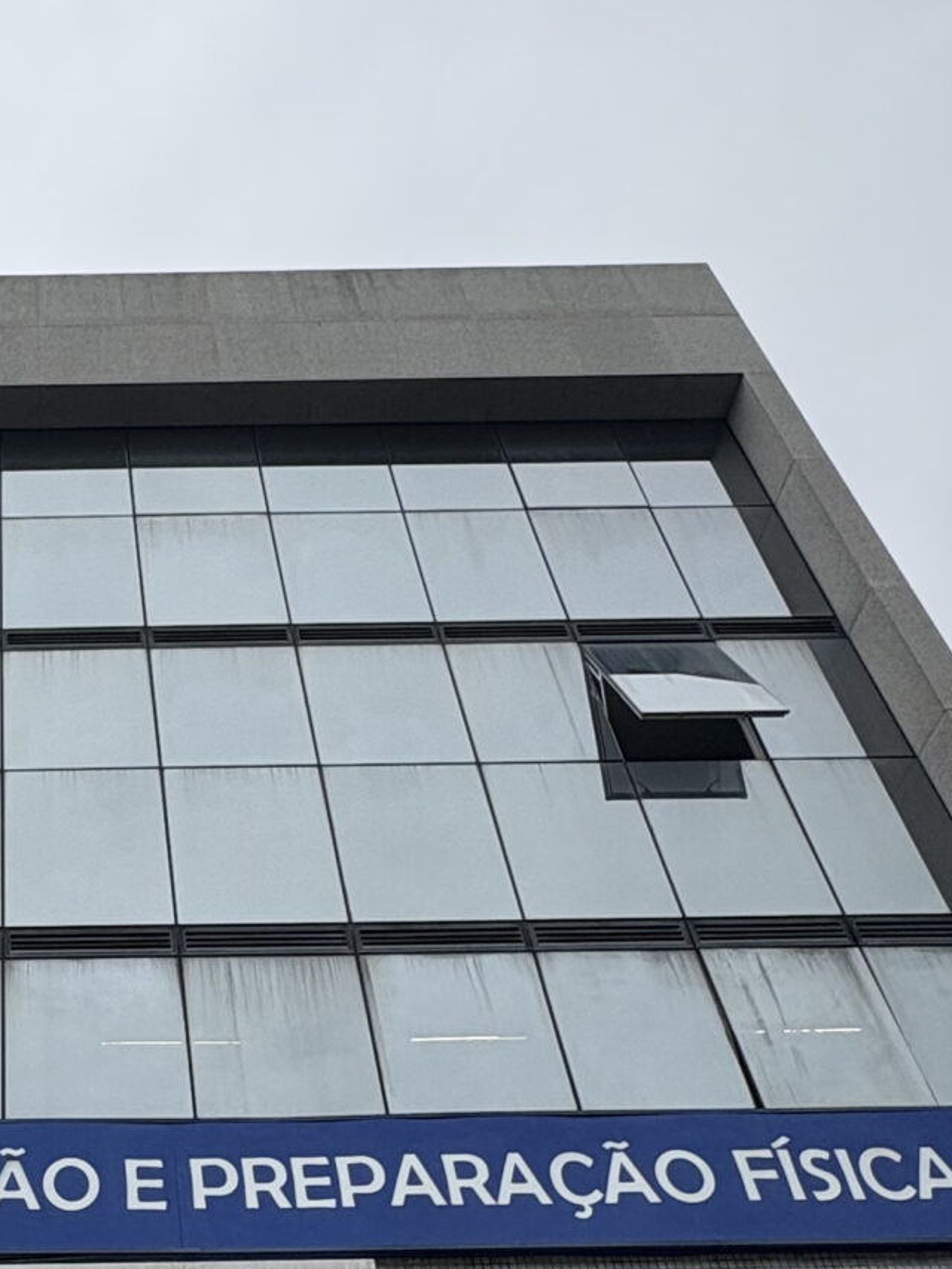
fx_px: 1540
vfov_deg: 43.8
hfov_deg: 31.8
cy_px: 897
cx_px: 12
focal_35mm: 42
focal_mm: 2.22
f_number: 2.2
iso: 40
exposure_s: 1/1709
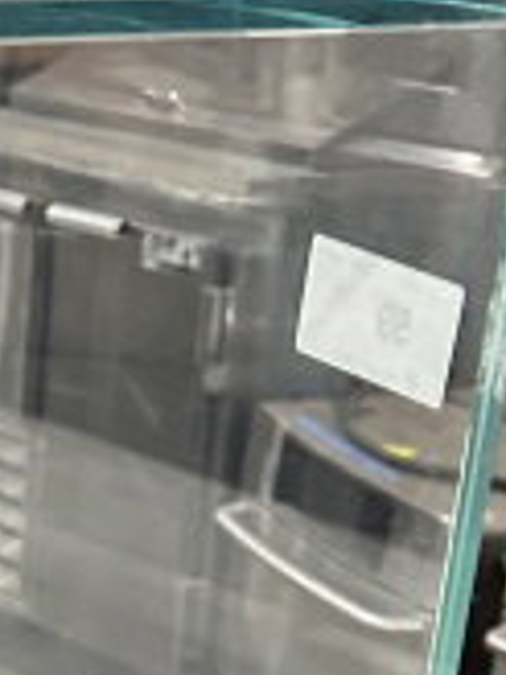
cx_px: -140
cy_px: 1389
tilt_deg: -33.9
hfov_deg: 12.1
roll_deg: -2.2
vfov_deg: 13.8
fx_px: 2319
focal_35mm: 119
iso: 250
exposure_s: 1/60
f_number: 1.78
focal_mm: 6.86
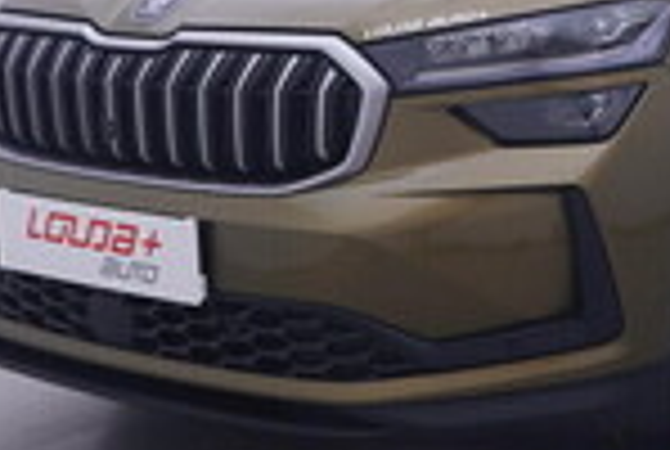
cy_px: -56
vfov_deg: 16.0
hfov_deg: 22.2
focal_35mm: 83
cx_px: 848
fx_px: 1545
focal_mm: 15
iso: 200
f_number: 5
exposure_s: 1/80
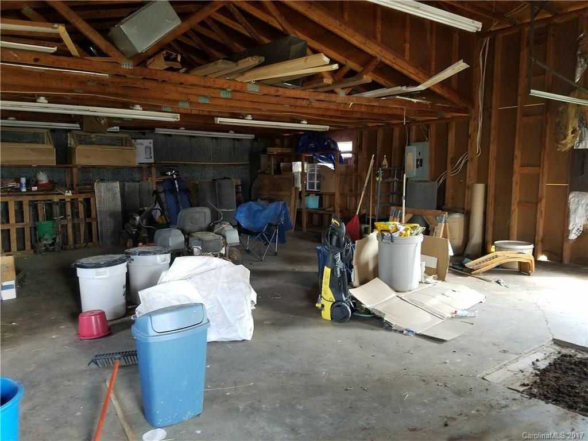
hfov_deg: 67.3
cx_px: 294
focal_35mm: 26
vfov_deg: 53.1
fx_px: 442
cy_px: 220
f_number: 1.7
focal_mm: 4.2
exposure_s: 1/24
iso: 200
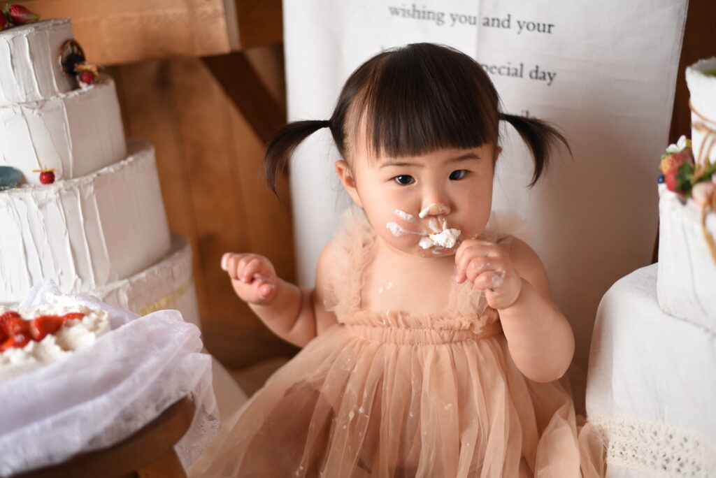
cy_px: 239
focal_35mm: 50
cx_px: 358
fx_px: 995
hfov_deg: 39.6
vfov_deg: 27.0
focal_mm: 50
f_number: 1.8
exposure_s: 1/160
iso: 125
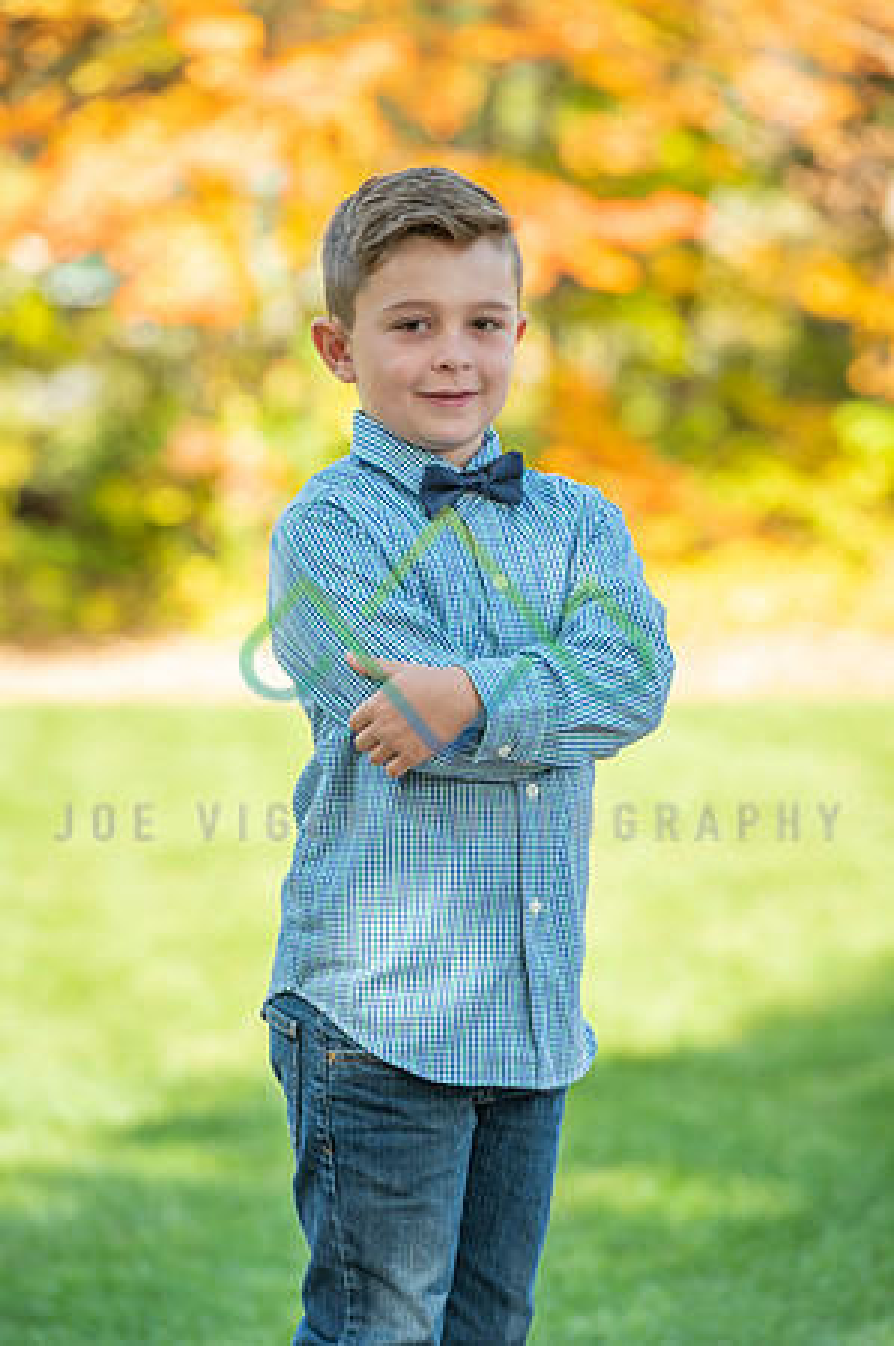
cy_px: 673
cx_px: 447
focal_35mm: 200
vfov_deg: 10.3
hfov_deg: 6.9
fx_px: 7467
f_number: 6.3
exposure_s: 1/200
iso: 100
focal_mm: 200
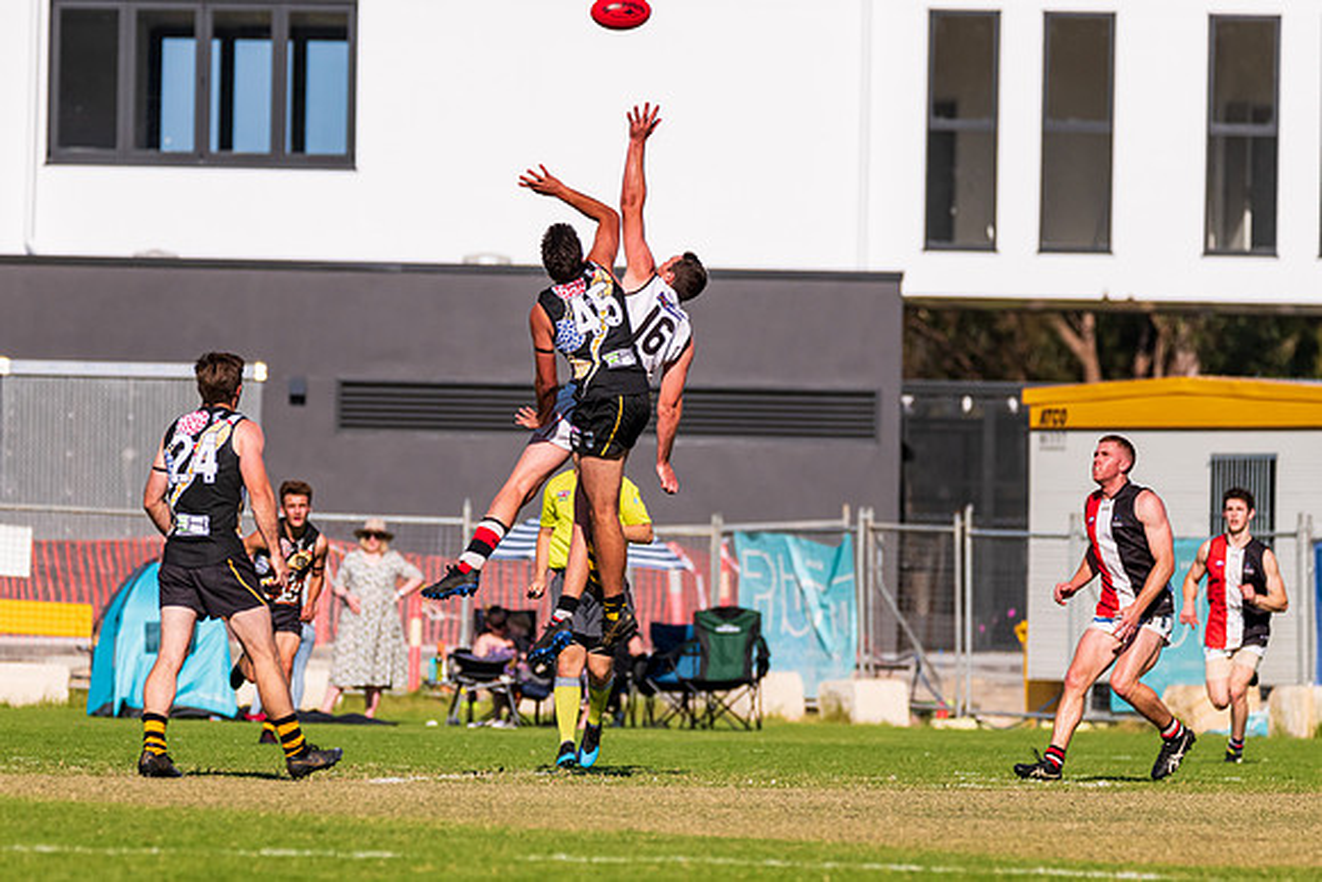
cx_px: 579
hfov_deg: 4.7
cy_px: 556
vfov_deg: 3.1
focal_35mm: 441
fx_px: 16204
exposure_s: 1/5000
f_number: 6.3
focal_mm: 350
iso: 800
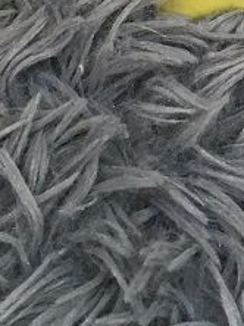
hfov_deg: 9.4
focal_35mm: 157
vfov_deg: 11.0
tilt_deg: -55.1
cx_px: 257
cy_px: -405
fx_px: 1478
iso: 100
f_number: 2.2
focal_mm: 4.15
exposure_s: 1/33
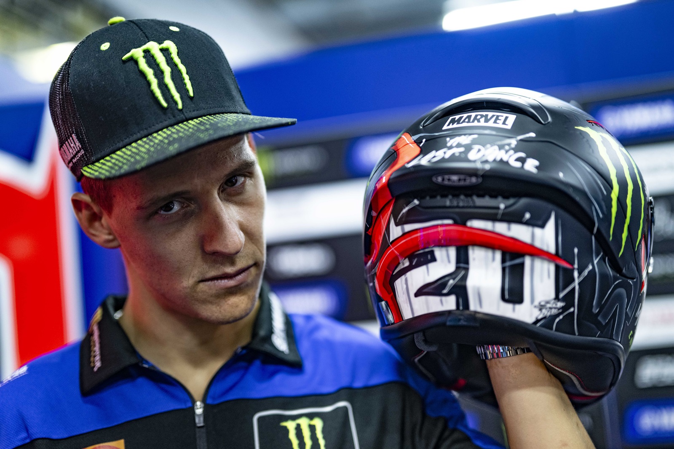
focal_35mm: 50
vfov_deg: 27.0
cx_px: 337
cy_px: 224
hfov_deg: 39.6
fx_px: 936
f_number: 1.2
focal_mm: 50
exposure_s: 1/160
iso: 1000
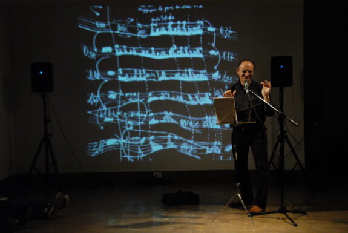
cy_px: 116
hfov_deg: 20.9
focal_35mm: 98
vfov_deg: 14.1
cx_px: 174
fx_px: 944
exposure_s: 1/50
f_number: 5.6
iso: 1600
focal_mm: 65
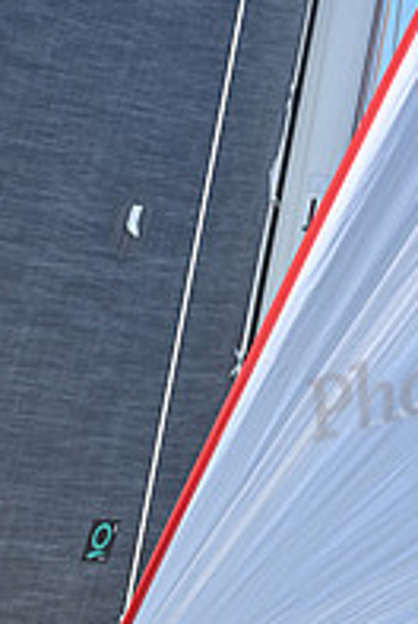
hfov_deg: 4.7
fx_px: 5102
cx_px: 144
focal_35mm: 294
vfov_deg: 6.9
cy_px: 862
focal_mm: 100
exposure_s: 1/1000
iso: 250
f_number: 8
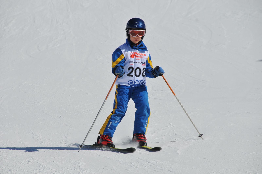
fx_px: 2181
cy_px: 87
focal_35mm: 300
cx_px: 131
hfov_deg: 6.9
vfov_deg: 4.6
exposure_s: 1/1250
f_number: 9
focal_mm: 200
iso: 200
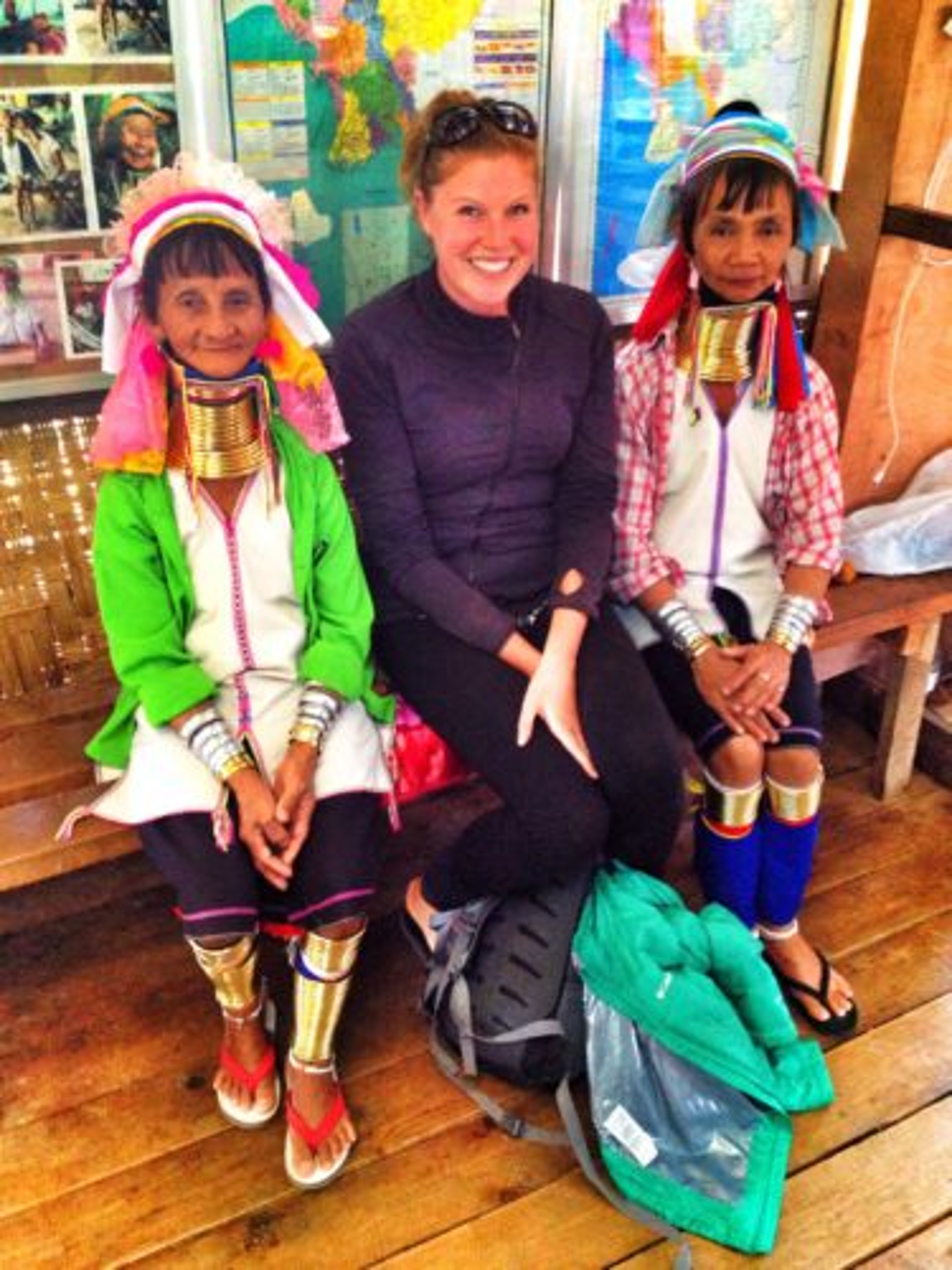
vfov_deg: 52.6
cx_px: 476
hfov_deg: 40.7
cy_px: 635
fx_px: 1283
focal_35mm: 35
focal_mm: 4.28
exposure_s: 1/20
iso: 250
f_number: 2.4
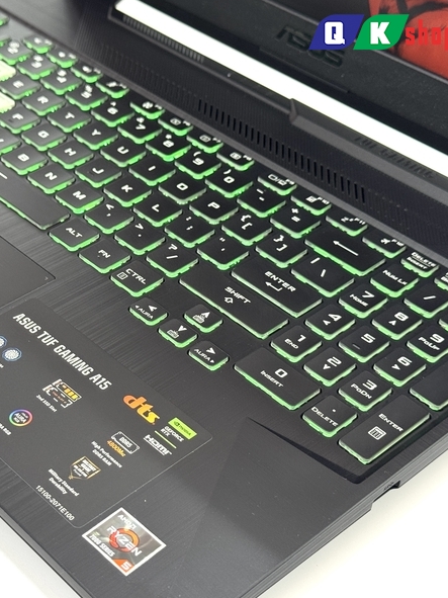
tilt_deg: -39.0
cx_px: 115
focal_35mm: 65
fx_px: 1122
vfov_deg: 29.8
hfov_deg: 22.4
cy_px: 301
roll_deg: -0.4
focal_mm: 6.76
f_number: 1.78
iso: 125
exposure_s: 1/50
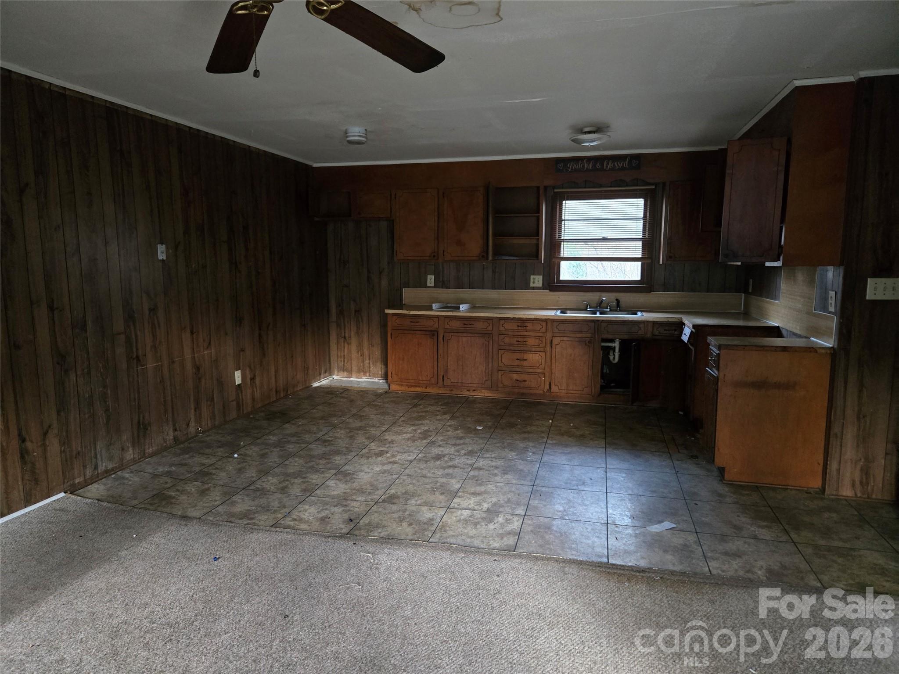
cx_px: 450
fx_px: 597
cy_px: 337
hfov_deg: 73.9
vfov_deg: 58.9
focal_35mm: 23
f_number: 1.8
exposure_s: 1/30
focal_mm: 5.4
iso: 1600
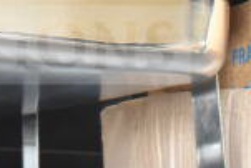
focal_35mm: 127
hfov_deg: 15.8
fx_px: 886
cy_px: -47
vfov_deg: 10.6
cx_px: 3
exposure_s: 1/80
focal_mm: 21
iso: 1600
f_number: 4.5
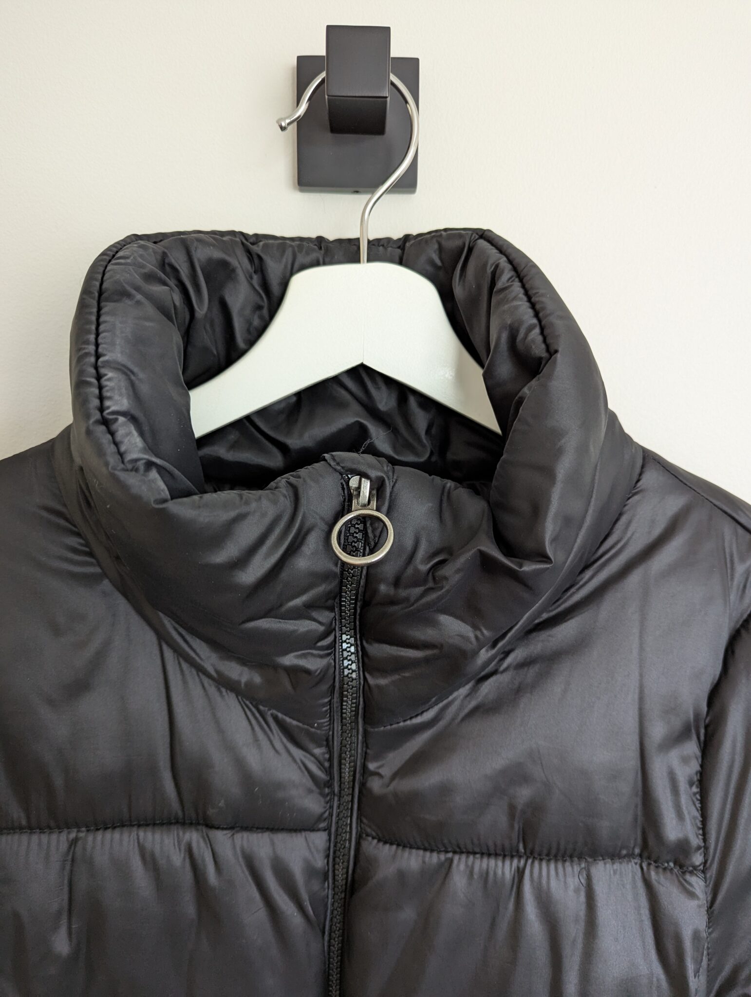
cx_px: 376
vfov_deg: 71.5
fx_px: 693
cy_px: 498
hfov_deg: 56.9
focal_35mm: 24
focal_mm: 6.81
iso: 258
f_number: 1.85
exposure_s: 1/31.4
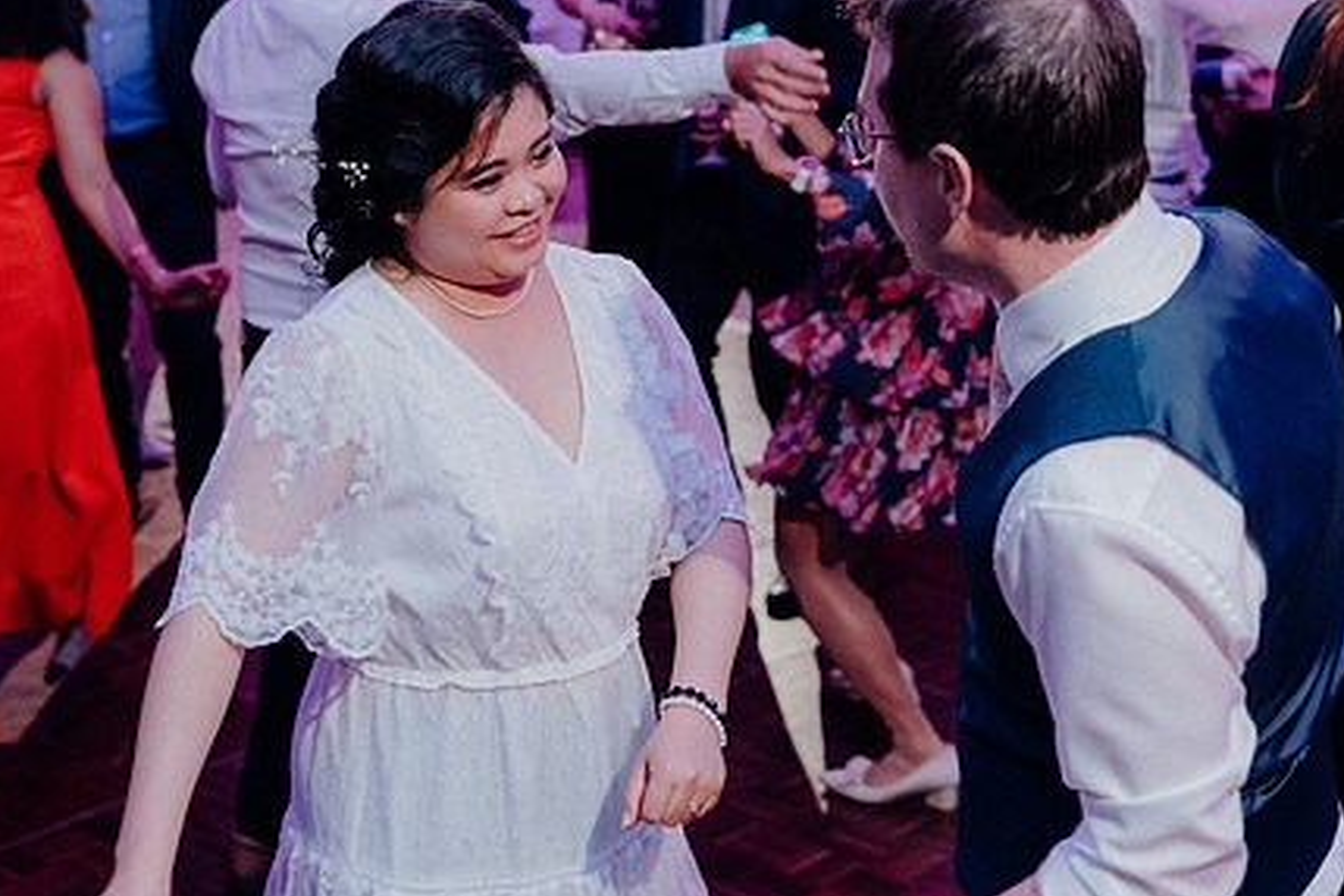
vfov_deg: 19.7
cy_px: 425
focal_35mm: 69
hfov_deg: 29.2
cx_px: 727
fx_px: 2576
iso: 3200
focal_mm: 51
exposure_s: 1/160
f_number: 3.5
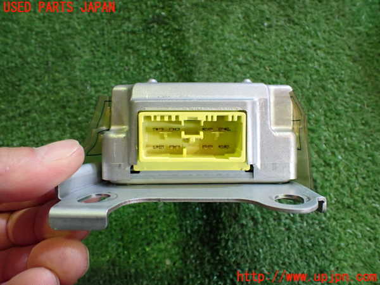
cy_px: 142
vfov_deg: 46.8
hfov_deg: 60.0
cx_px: 190
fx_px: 329
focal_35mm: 30
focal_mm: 5.4
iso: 640
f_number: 2.3
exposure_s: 1/125
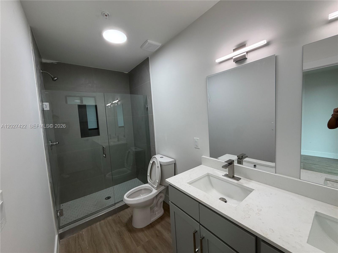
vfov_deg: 85.7
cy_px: 126
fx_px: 137
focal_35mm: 14
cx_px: 169
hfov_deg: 102.1
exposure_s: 1/120
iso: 125
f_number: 2.2
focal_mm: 2.22
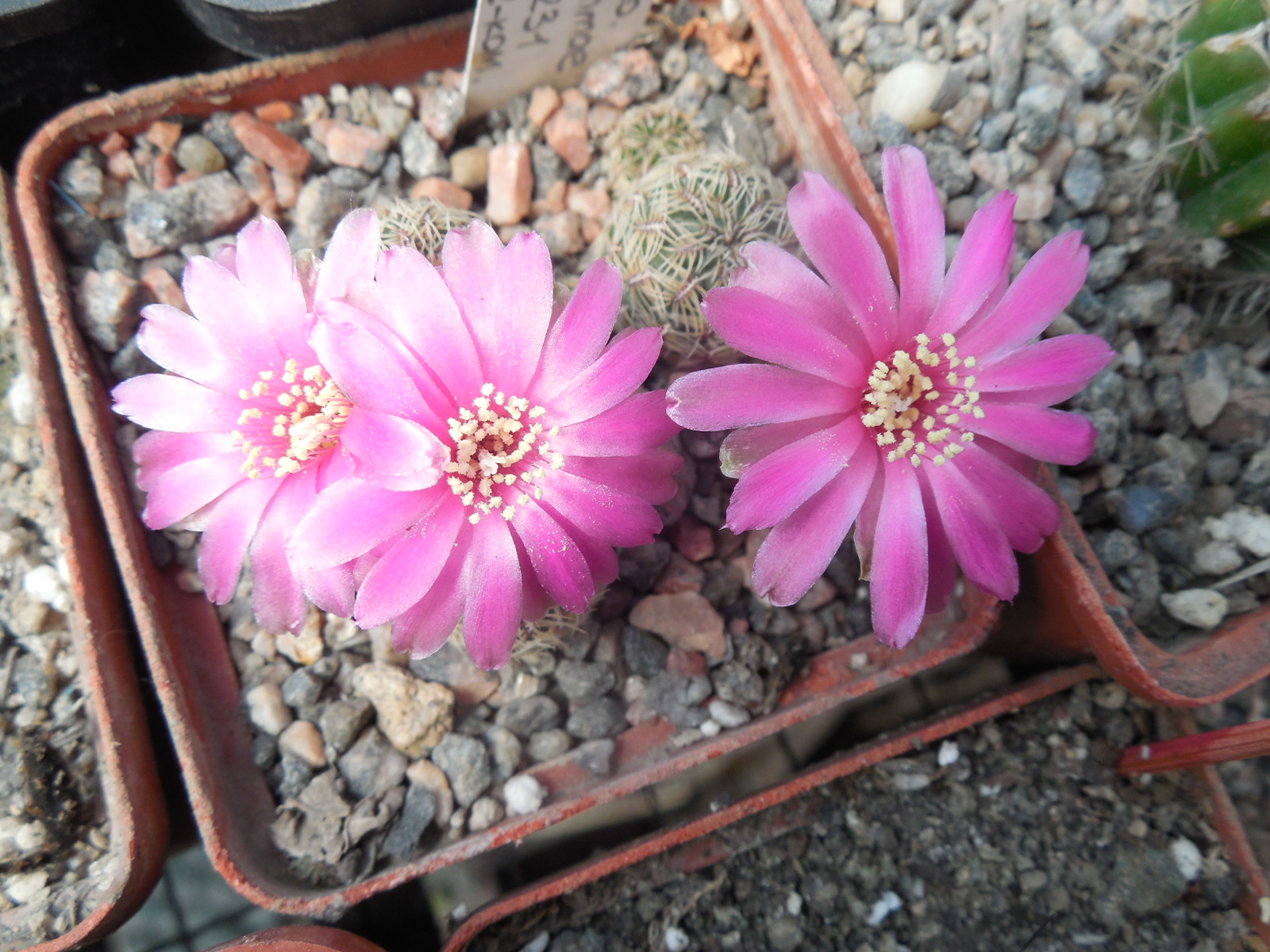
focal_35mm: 31
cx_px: 635
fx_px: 1137
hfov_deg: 58.4
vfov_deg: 45.4
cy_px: 476
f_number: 3.6
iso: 125
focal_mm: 5.6
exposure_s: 1/250
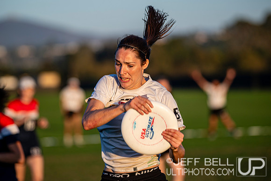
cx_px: 136
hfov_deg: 10.1
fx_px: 1538
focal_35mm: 204
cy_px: 81
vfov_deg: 6.7
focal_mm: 185
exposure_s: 1/1250
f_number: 3.2
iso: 140
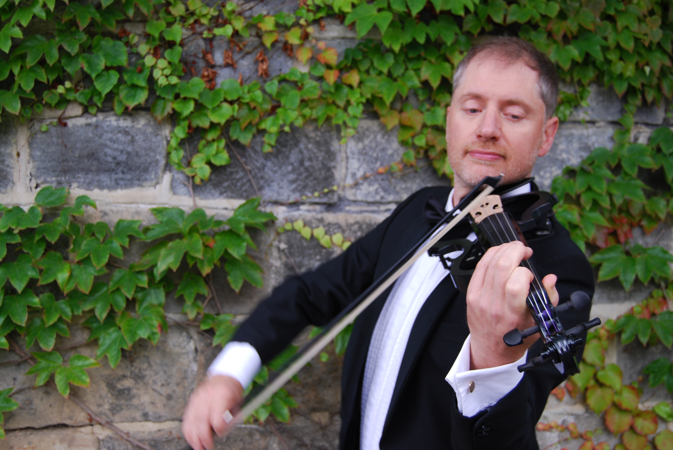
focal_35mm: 45
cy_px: 225
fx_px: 842
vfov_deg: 29.9
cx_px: 336
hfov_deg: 43.6
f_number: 4.2
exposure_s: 1/60
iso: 200
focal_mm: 30
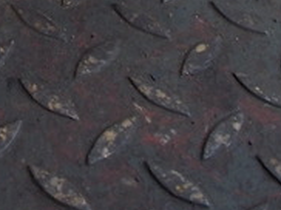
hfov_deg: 17.6
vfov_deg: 13.2
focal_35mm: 102
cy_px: -151
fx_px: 827
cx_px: -119
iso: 80
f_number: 3.3
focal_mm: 4.1
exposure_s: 1/100
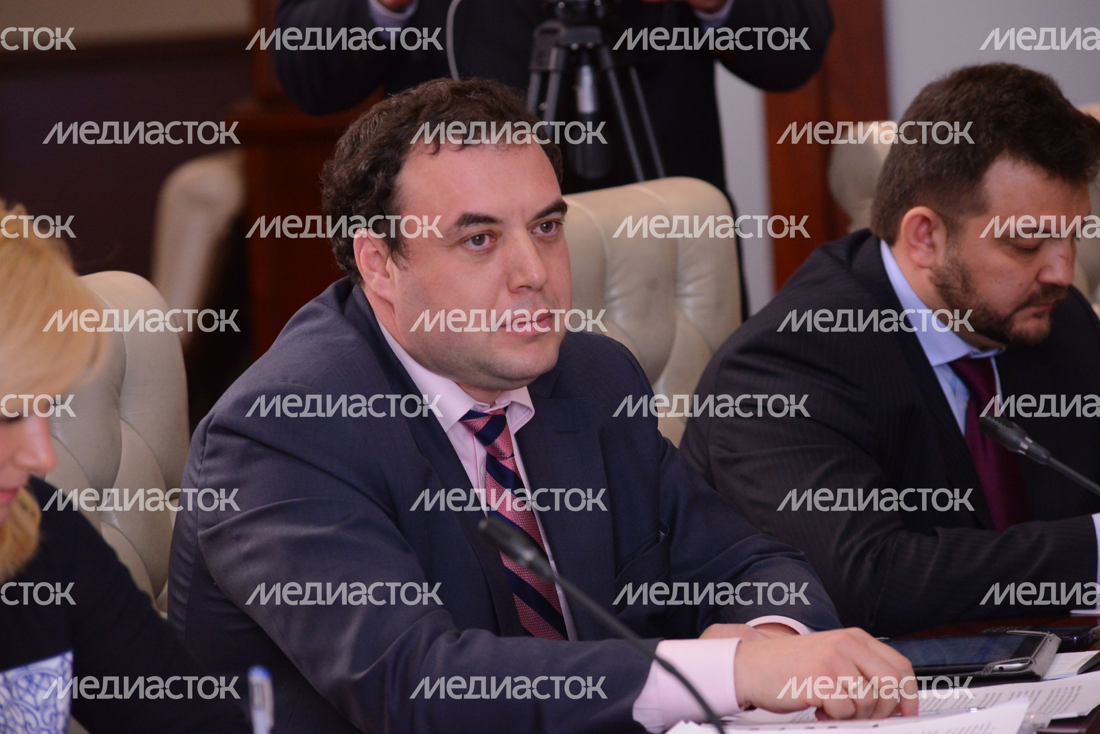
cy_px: 367
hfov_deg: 10.3
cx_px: 550
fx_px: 6113
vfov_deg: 6.9
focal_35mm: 200
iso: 3200
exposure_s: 1/200
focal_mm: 200
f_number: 6.3
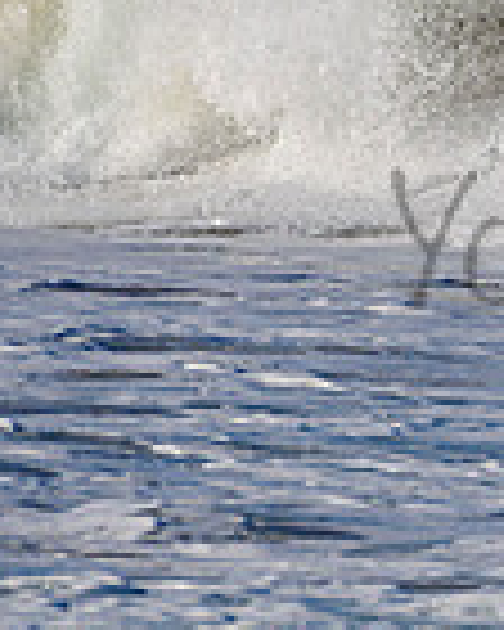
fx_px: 54315
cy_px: 200
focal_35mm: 2913
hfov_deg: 0.5
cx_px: 855
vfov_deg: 0.7
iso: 220
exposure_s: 1/2000
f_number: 5.6
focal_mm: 500
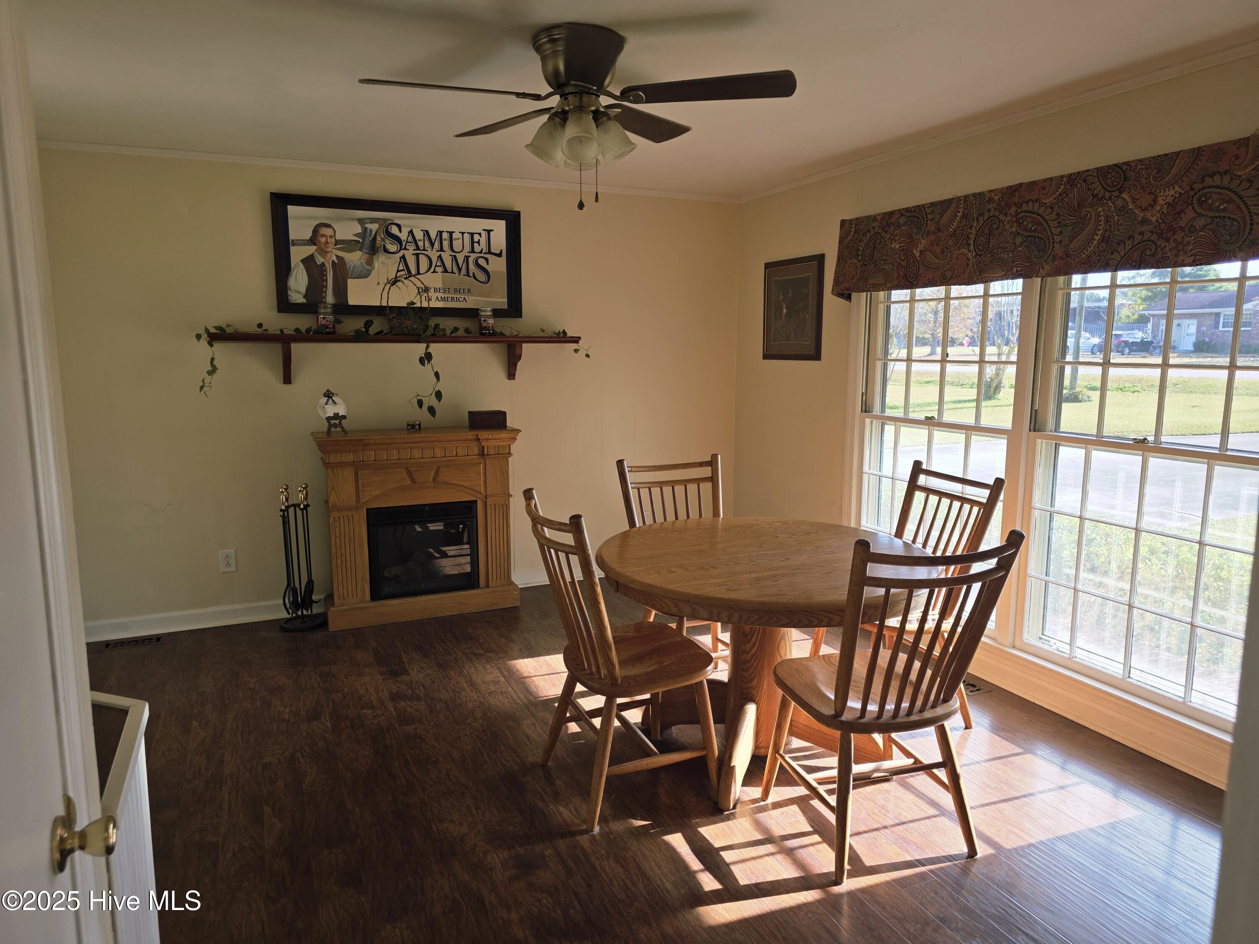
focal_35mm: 23
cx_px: 630
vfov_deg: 58.9
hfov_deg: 73.9
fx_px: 837
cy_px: 472
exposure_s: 1/359
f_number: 1.7
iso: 64
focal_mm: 6.3
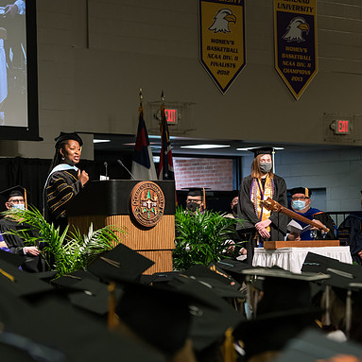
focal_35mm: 135
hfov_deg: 12.9
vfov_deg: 12.9
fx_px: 1597
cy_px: 180
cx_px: 115
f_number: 5
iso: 1600
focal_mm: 105
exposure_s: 1/200
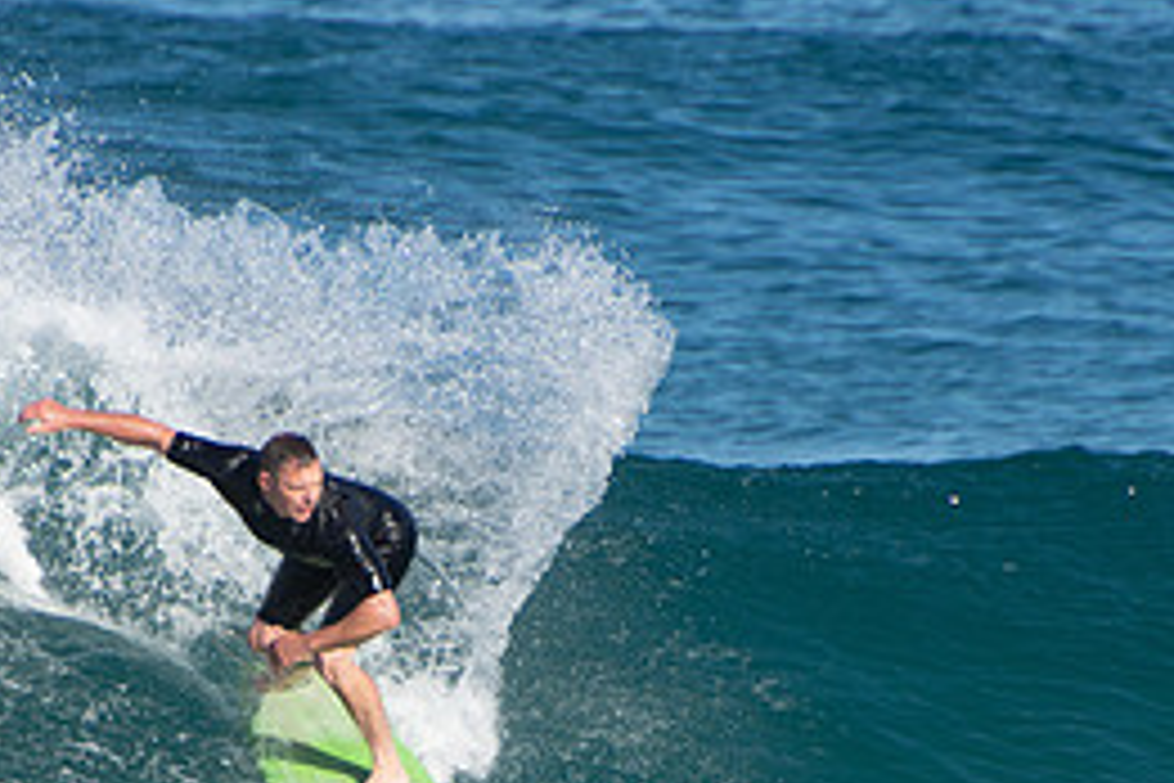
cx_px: 400
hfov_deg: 1.5
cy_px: 853
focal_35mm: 1332
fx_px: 43435
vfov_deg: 1.0
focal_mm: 400
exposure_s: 1/1250
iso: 280
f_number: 5.6
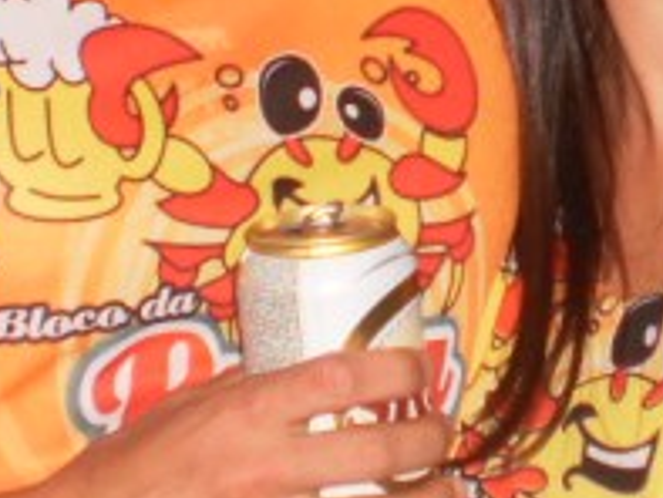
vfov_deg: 10.1
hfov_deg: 13.5
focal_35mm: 146
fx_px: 2798
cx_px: 495
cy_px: -30
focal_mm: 6.3
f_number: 3.1
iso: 125
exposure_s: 1/30
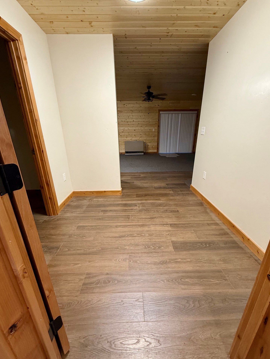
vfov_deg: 98.1
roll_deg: +0.6
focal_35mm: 15
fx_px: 156
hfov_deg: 81.8
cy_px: 188
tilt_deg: -20.0
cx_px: 135
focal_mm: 2.22
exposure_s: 1/60
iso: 320
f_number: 2.2
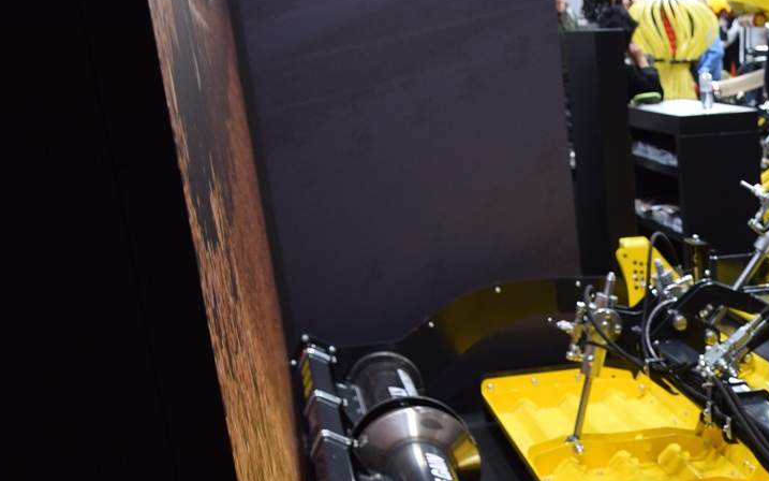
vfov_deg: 18.6
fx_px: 1368
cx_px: 837
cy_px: 620
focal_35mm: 65
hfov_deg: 28.6
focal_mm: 17
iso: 400
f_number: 4
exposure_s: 1/60
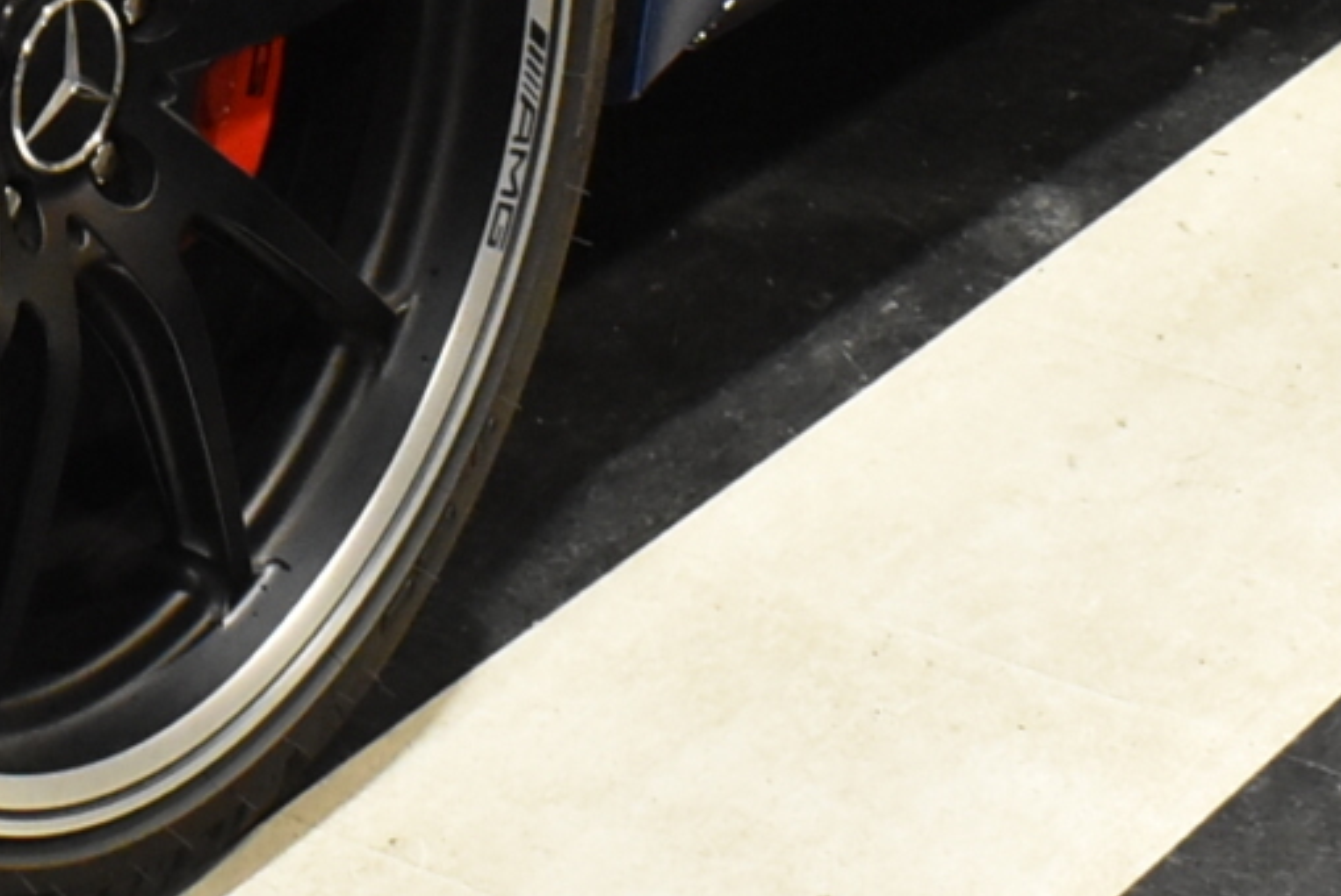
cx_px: -511
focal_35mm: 174
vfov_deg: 7.6
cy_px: -947
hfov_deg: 11.5
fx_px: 6467
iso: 2200
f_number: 8
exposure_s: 1/40
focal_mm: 23
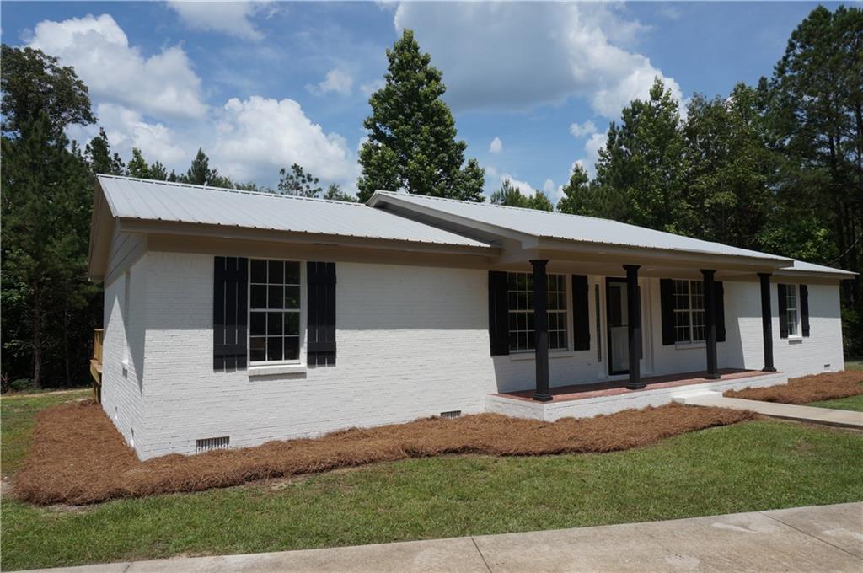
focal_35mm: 24
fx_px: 575
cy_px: 286
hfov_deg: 73.8
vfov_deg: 53.0
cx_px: 432
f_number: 11
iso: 200
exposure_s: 1/500
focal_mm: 16
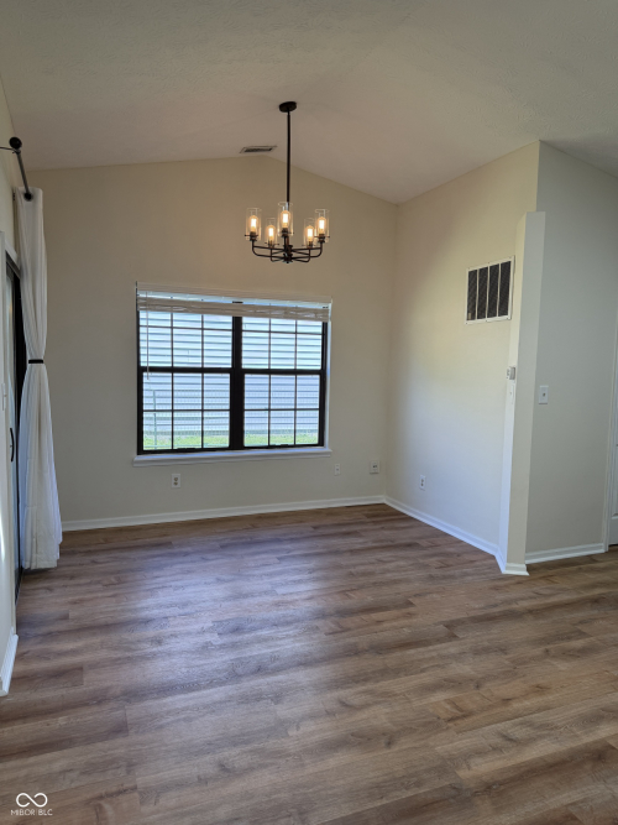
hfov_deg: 56.8
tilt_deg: -4.0
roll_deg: -0.8
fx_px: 571
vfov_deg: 71.6
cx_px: 309
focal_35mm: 24
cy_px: 412
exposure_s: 1/174
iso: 80
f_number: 1.78
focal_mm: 6.76
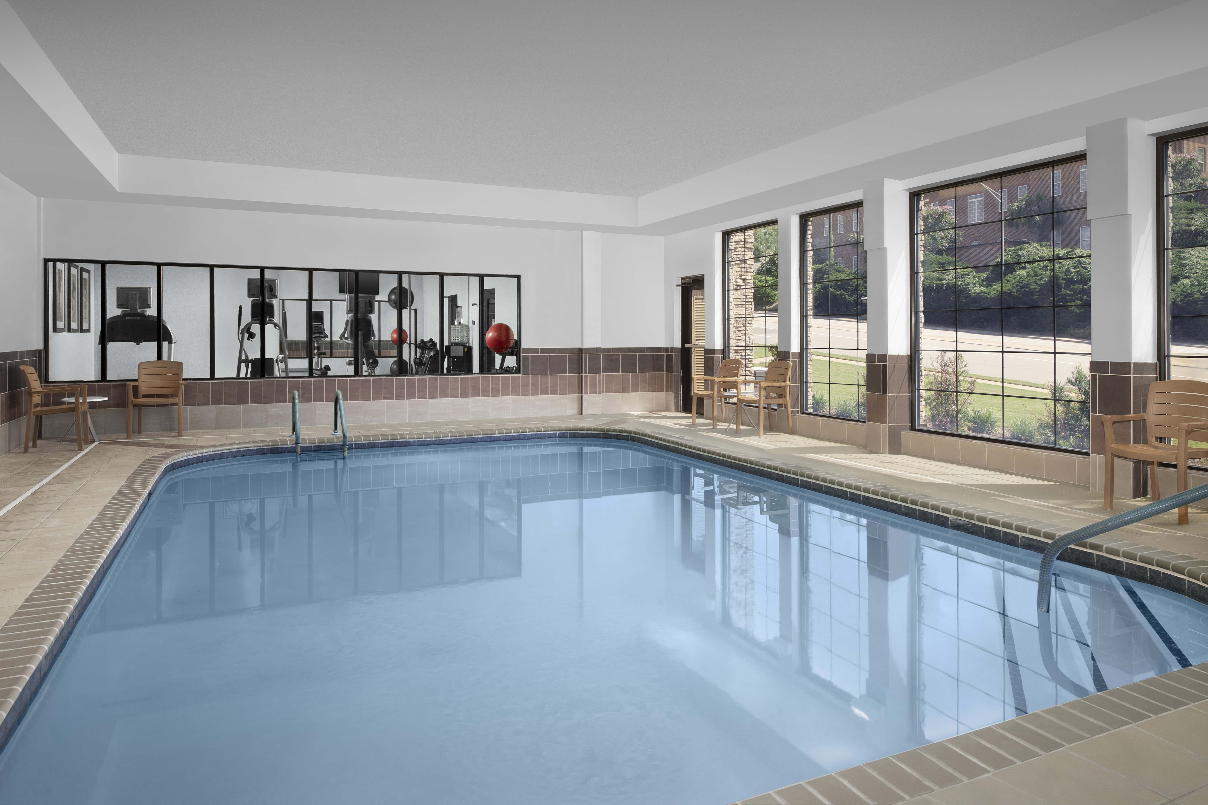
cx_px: 604
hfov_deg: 73.7
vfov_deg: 53.1
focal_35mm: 24
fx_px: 805
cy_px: 402
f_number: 11
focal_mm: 24
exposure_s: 1/125
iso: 400
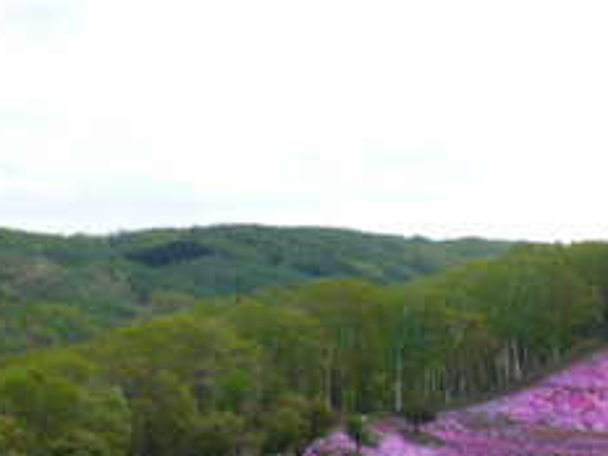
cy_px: 582
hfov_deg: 20.9
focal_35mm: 93
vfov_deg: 15.2
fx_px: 1633
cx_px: 477
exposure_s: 1/640
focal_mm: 6
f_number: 2.9
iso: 100
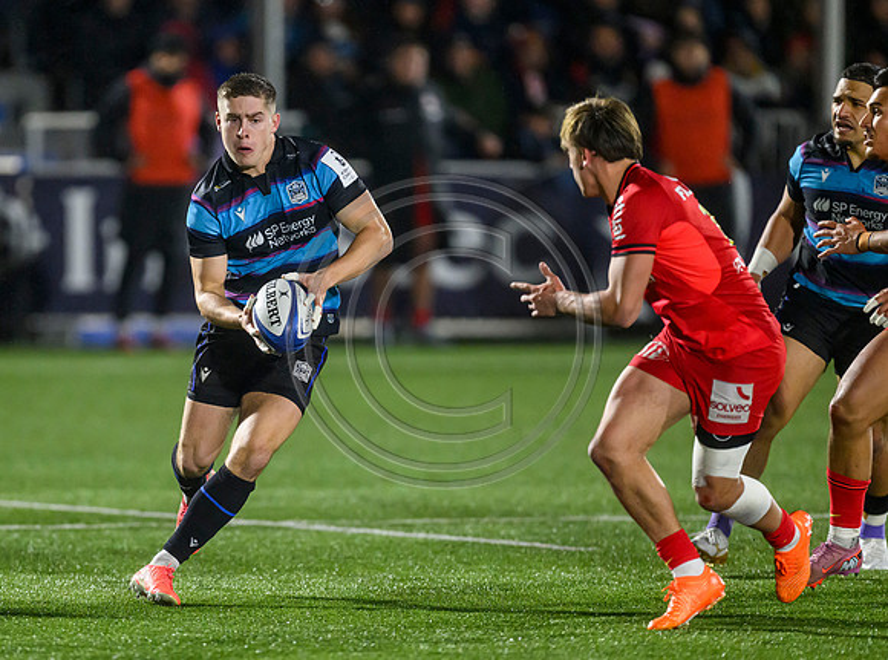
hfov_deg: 3.8
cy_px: 341
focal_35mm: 526
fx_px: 13457
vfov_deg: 2.8
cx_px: 282
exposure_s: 1/2500
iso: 6400
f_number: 3.2
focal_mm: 400
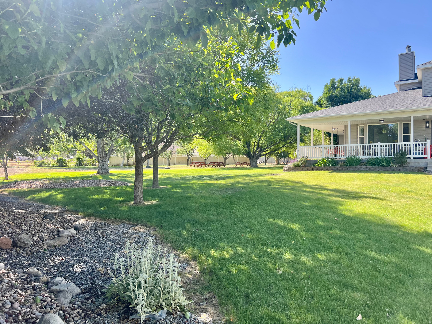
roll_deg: +2.2
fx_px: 324
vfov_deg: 53.1
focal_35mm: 26
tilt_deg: -0.6
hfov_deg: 67.3
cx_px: 216
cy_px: 162
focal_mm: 5.7
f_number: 1.5
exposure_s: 1/753
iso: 50
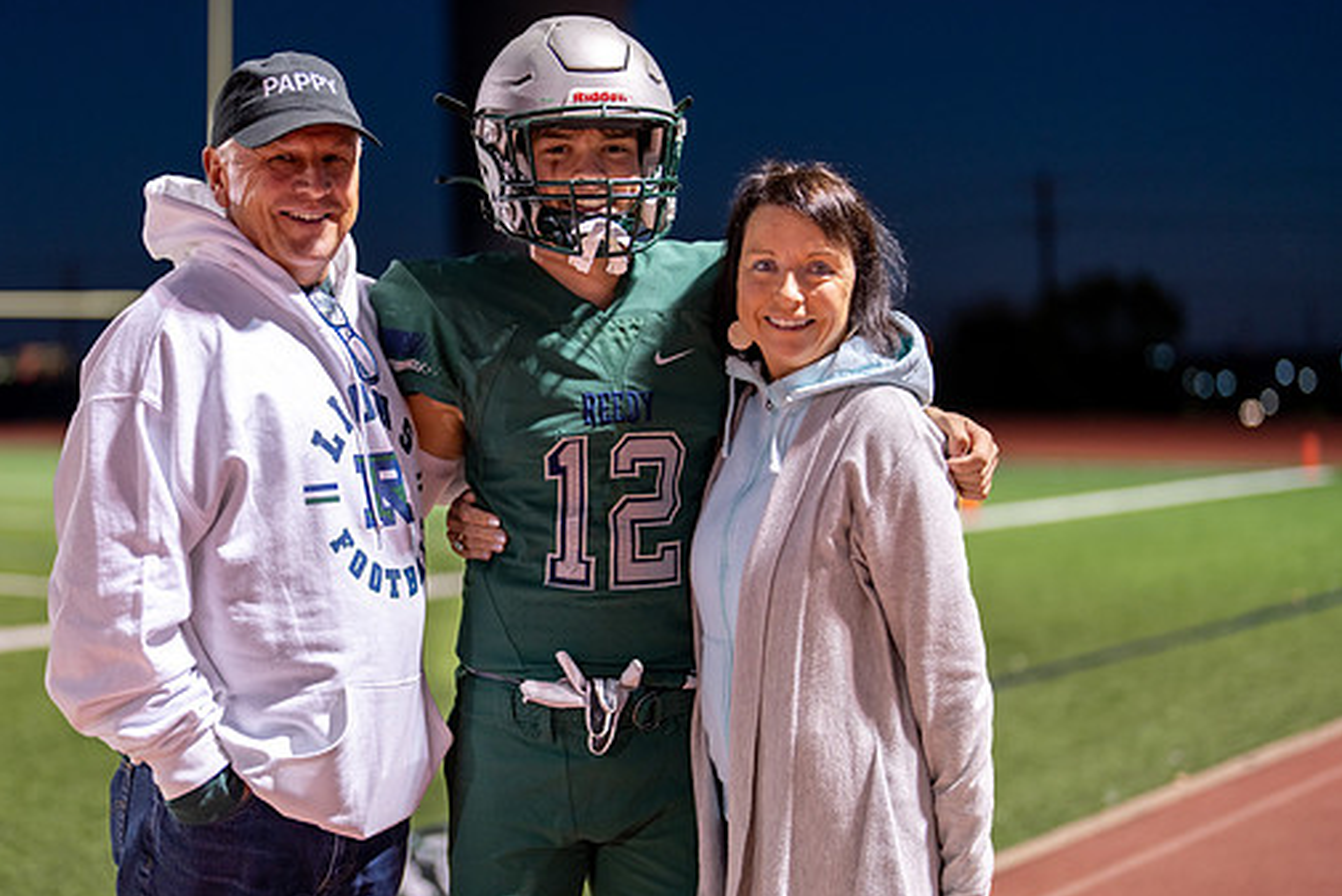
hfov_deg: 34.4
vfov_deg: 23.4
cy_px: 443
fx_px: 2163
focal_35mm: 58
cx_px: 574
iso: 640
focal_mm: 50
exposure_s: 1/320
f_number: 1.2
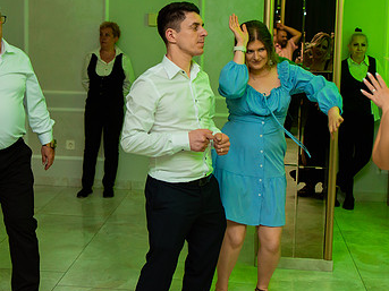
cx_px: 184
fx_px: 640
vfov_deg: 25.5
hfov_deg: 33.8
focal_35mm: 57
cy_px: 99
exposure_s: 1/200
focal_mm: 35
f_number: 3.2
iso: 1250
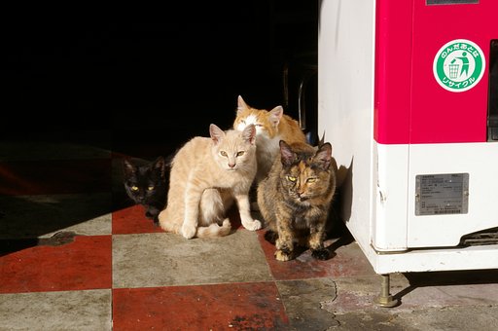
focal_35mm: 82
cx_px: 249
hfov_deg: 24.6
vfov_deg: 16.5
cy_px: 166
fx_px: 1140
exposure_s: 1/20
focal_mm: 55
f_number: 32
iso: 200
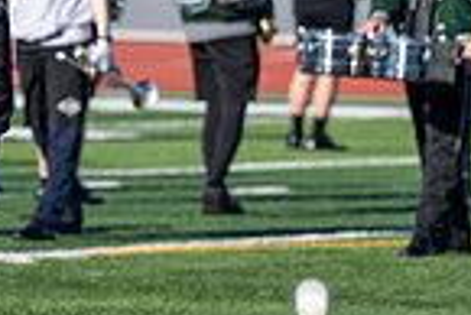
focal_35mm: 601
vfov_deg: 2.3
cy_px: -138
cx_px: -120
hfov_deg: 3.4
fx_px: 7871
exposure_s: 1/2000
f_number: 4
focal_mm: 150
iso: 160
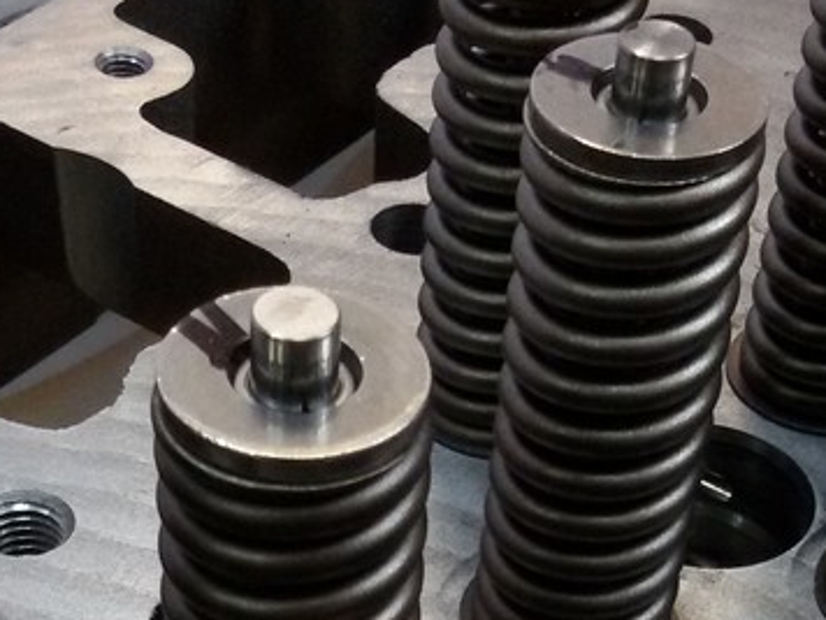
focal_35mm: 87
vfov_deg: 16.0
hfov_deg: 22.5
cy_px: 841
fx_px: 2076
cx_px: 348
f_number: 2.4
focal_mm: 2.93
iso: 200
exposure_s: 1/17
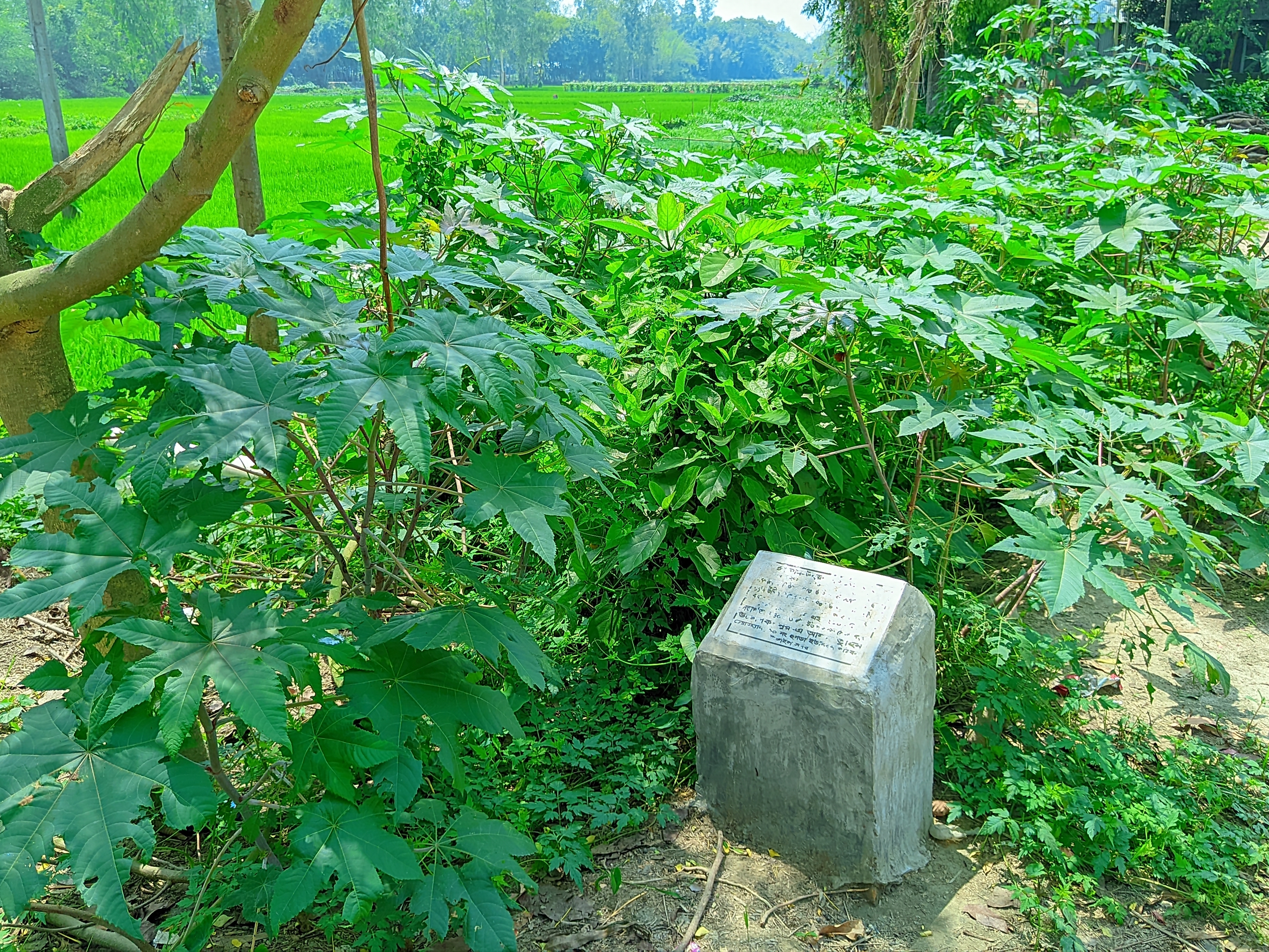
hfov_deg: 71.6
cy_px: 476
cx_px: 634
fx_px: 880
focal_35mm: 24
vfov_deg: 56.8
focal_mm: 5.24
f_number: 1.7
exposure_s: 1/296
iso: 40
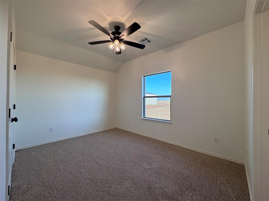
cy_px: 100
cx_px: 134
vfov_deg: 85.7
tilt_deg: +0.4
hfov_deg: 102.1
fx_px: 109
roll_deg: -0.5
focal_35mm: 14
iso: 64
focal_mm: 2.22
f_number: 2.2
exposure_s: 1/120
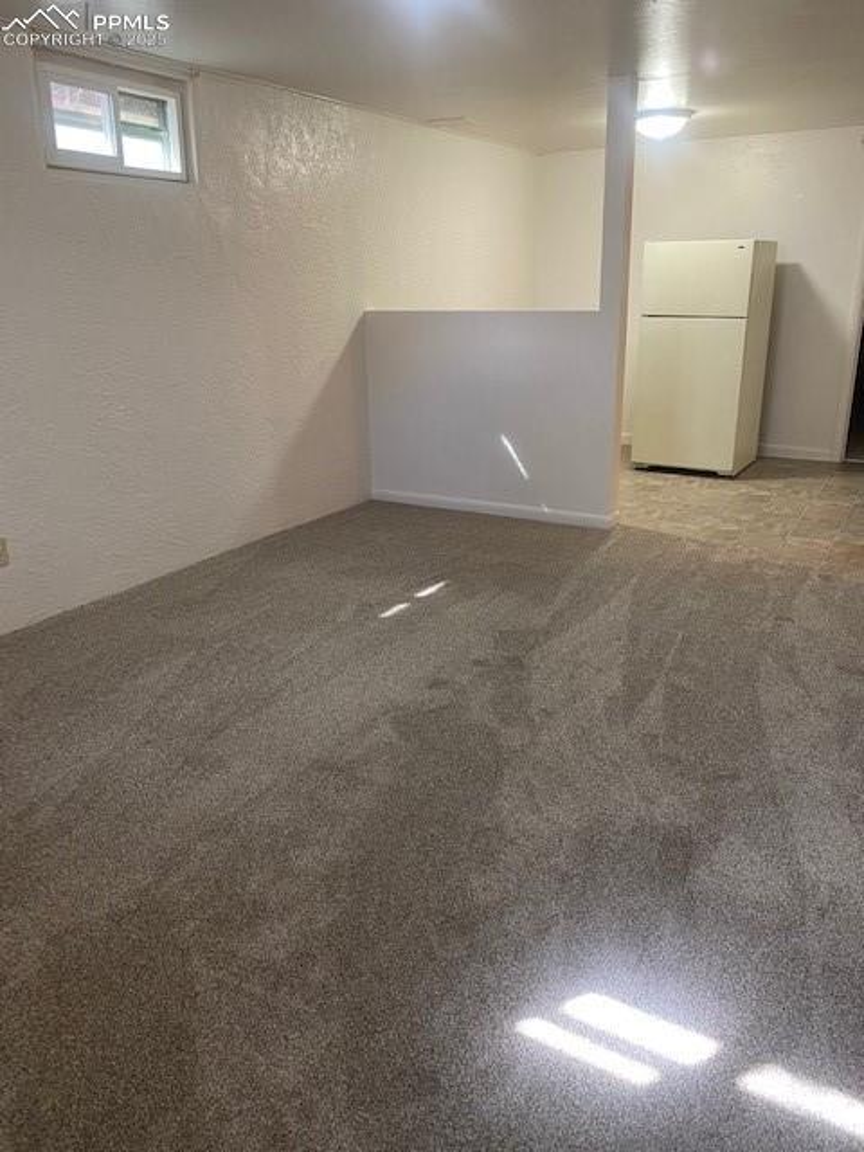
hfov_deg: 53.1
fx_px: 865
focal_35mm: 26
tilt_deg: -17.6
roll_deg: +1.7
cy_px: 576
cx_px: 432
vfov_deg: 67.3
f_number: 1.8
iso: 160
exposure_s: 1/60
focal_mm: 4.25
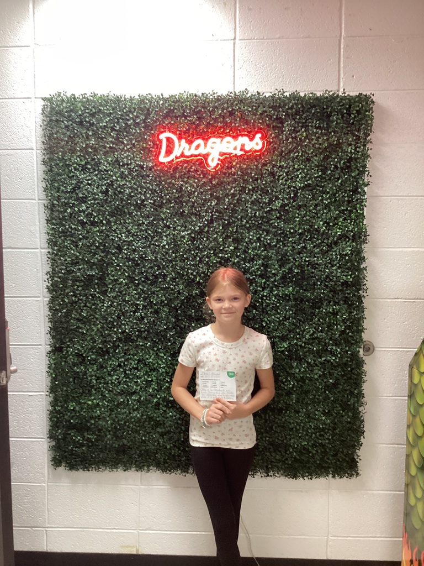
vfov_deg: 58.4
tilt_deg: -5.5
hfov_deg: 45.4
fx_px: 506
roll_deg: +0.8
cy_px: 283
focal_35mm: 31
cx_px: 212
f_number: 2.4
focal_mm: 3.3
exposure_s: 1/40
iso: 320
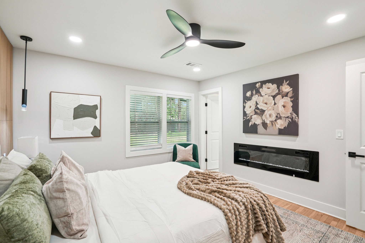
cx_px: 182
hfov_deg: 96.7
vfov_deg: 73.7
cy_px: 122
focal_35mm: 16
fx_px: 162
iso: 400
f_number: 8
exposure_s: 1/10
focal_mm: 16
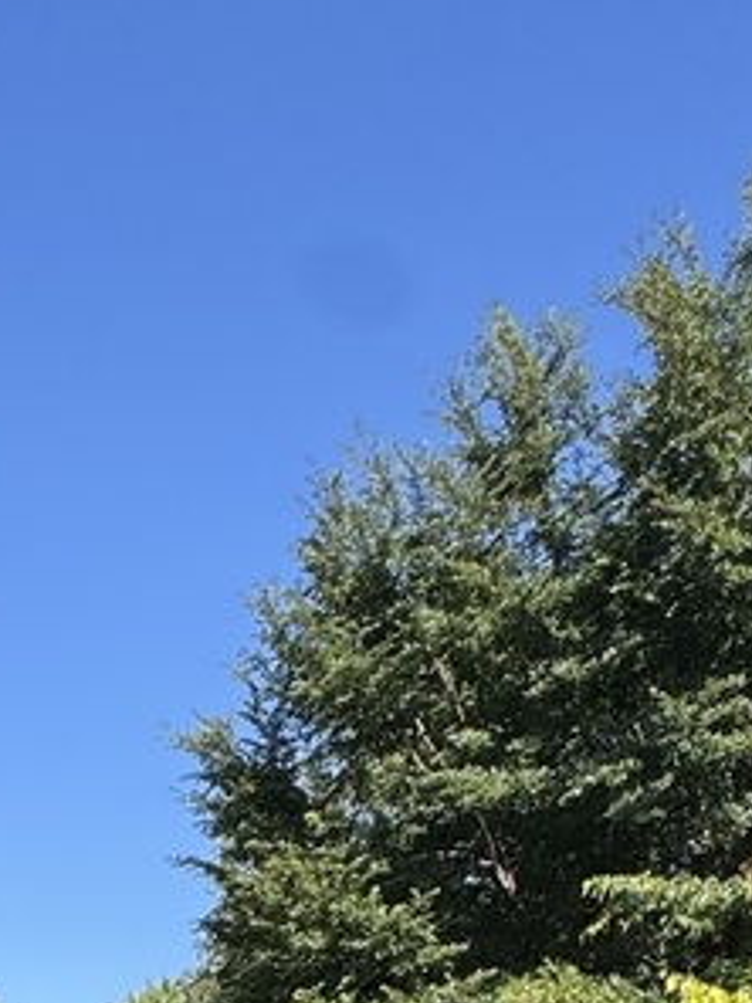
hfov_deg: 26.2
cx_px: -85
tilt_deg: -12.2
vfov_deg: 25.9
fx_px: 1477
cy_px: 1559
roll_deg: -0.2
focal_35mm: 51
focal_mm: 2.22
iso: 40
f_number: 2.2
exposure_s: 1/1020
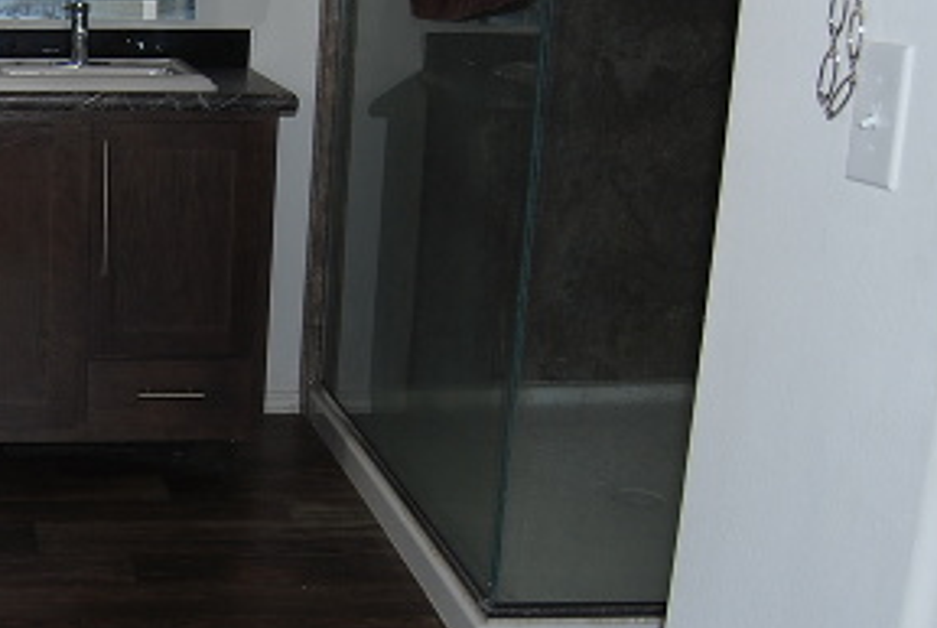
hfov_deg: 31.3
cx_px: 42
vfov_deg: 22.7
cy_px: 351
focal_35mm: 60
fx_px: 1564
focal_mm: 18
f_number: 3.5
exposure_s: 1/60
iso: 200
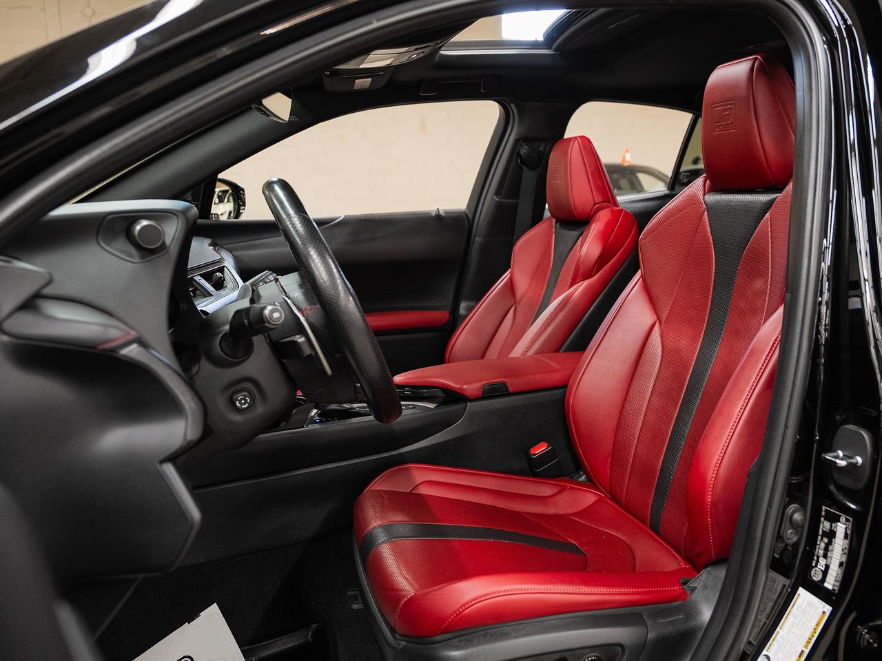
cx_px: 529
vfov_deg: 50.1
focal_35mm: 28
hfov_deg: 63.3
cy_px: 331
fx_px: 708
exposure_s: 1/40
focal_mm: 24
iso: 1000
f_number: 3.5
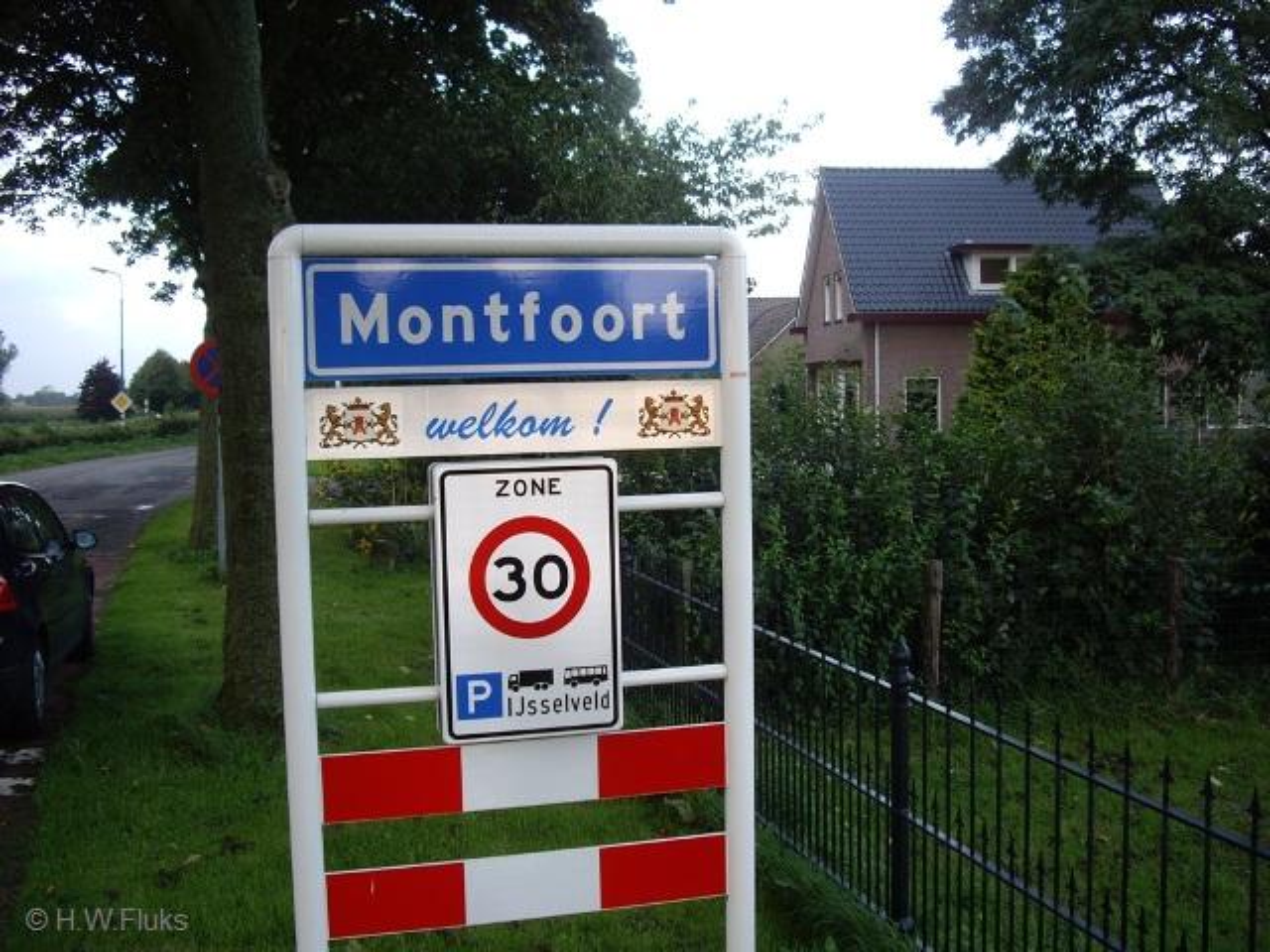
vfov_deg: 37.7
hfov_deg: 49.0
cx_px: 635
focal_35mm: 38
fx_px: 1394
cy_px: 476
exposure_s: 1/60
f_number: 2.8
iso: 100
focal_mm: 7.9
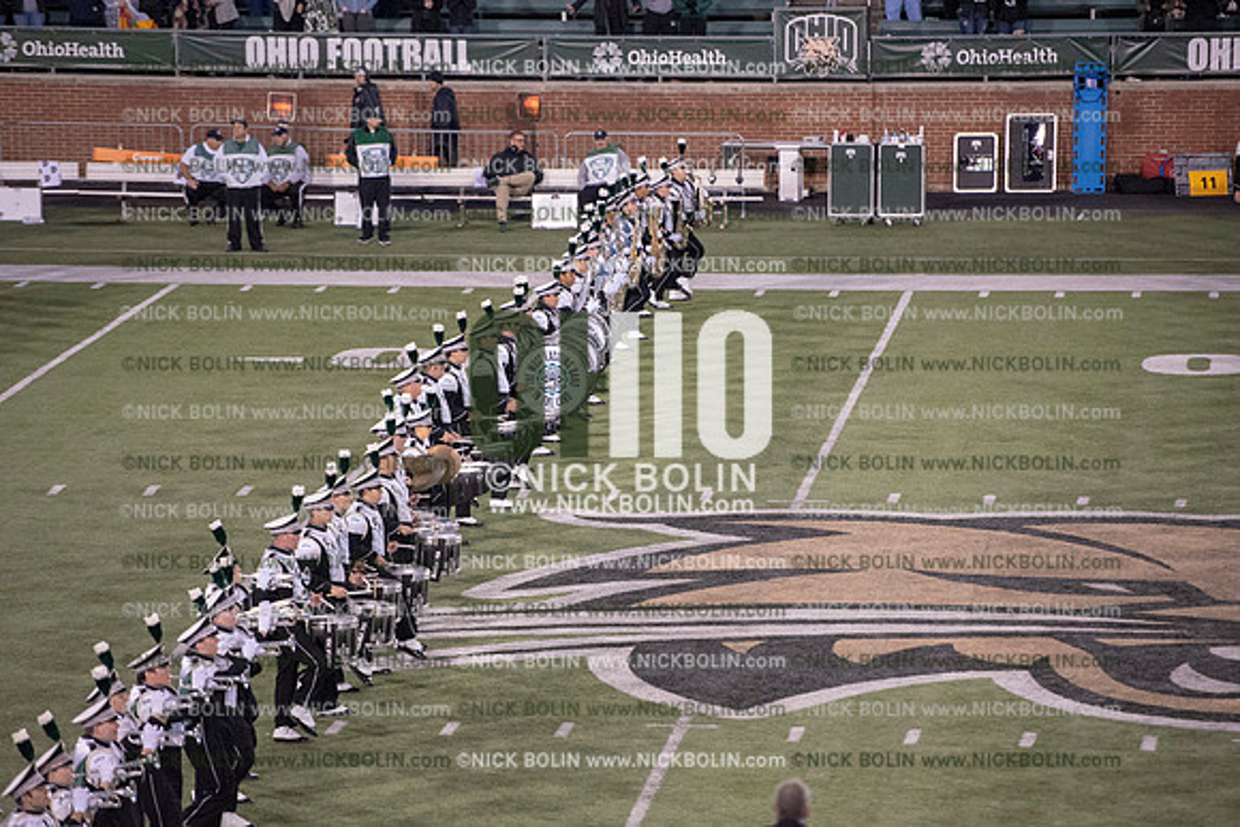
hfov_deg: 10.3
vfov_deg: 6.9
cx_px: 620
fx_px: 6890
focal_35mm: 200
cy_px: 414
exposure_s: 1/1250
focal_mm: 200
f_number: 3.2
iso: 5000
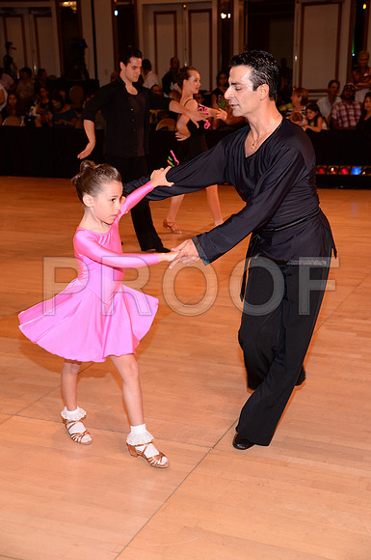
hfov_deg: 25.9
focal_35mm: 52
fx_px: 806
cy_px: 280
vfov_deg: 38.2
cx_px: 186
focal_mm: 52
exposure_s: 1/200
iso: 1250
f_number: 5
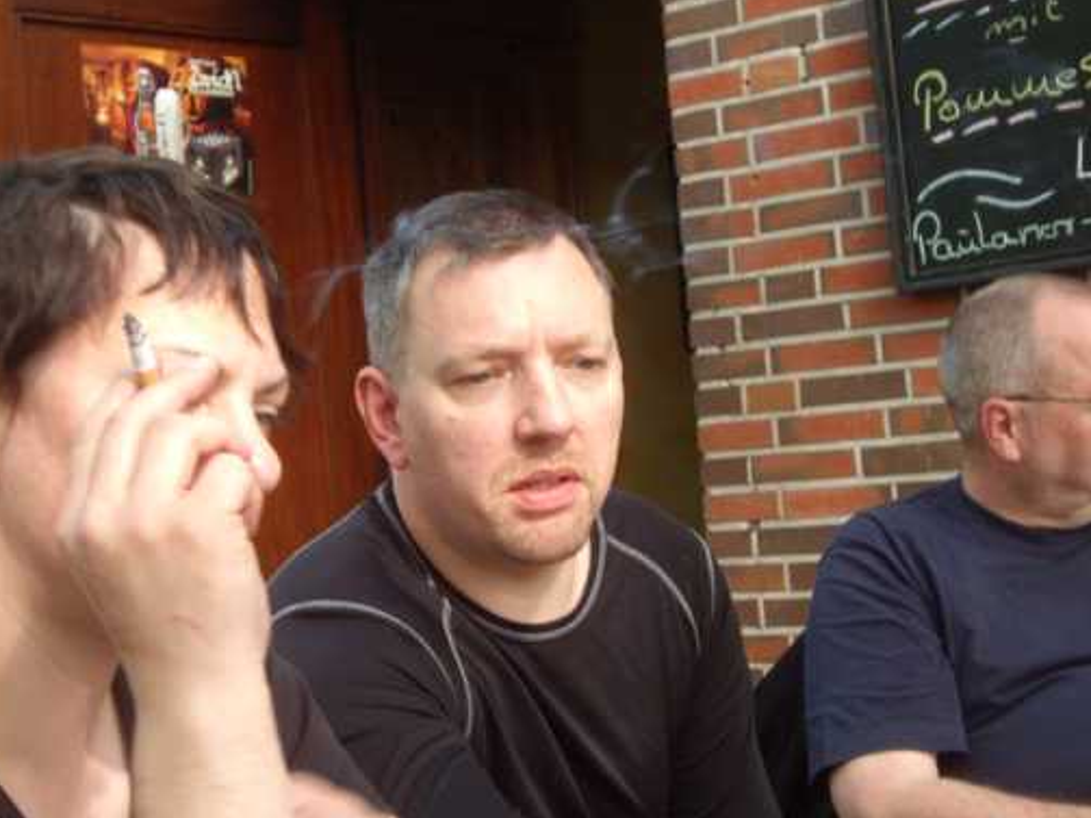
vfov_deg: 21.0
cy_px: 473
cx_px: 469
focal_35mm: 70
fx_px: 2206
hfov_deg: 27.8
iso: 200
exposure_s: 1/60
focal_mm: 11.5
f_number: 3.4
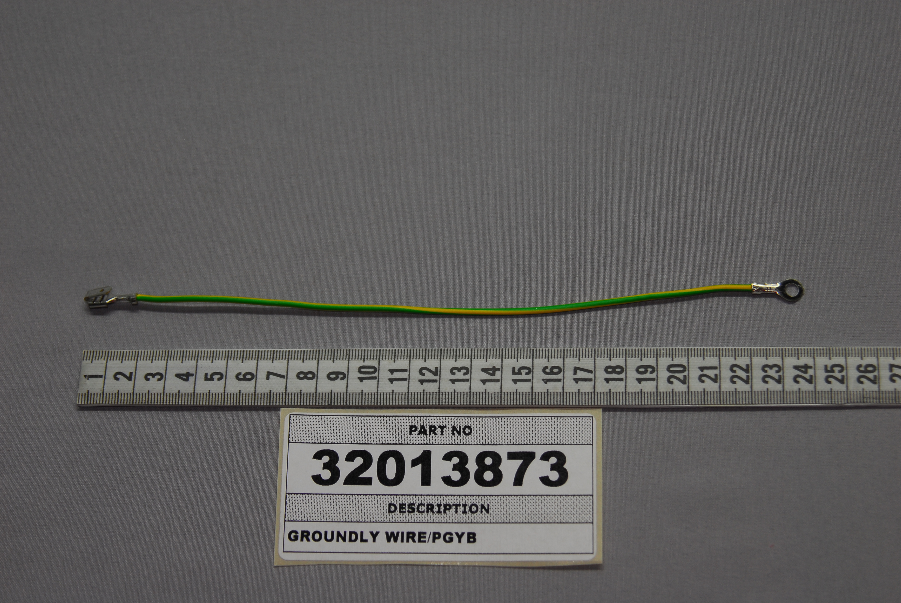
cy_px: 302
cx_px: 450
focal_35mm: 75
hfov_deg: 27.0
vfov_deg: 18.2
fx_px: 1879
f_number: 3.5
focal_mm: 50
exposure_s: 1/100
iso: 200
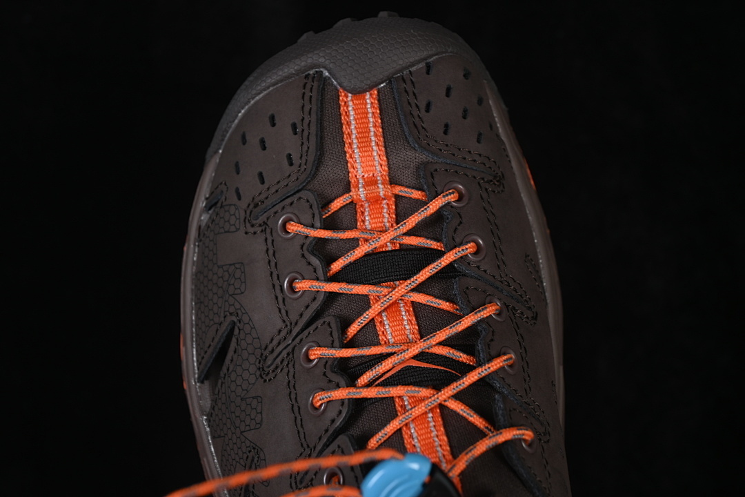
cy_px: 248
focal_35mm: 75
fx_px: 1552
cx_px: 372
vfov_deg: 18.2
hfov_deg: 27.0
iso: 160
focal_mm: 50
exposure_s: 1/60
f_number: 6.3
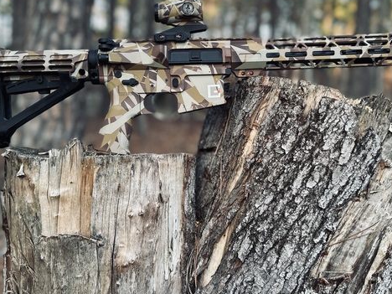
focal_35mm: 41
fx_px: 464
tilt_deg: +0.0
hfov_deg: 45.7
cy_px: 119
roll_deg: -1.6
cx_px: 209
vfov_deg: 35.0
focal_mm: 6.86
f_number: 1.78
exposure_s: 1/121
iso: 80
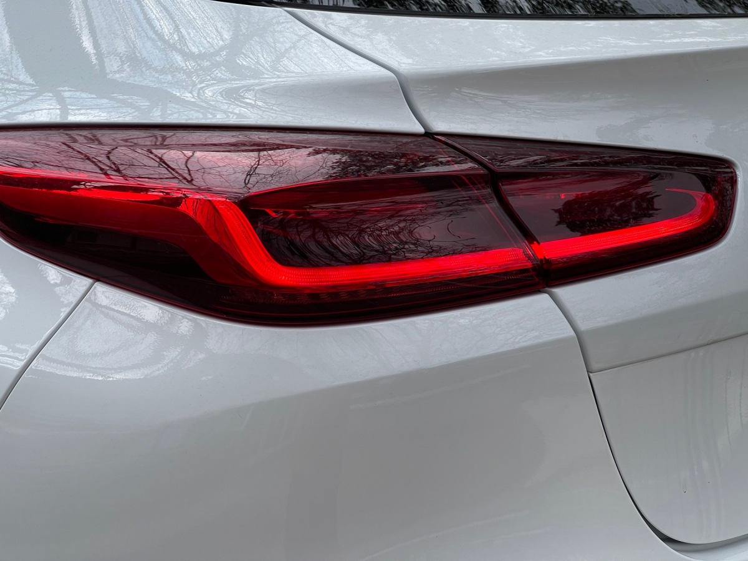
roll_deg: -2.1
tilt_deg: -9.1
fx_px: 1383
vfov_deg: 22.9
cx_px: 374
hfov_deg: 30.3
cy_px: 280
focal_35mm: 64
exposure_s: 1/490
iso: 20
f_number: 2.2
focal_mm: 7.5
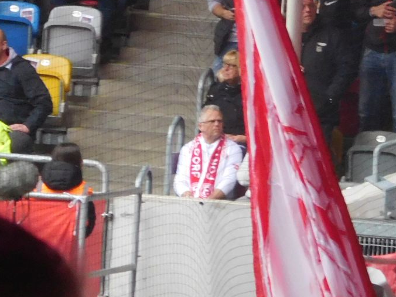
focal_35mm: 947
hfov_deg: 2.1
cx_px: 552
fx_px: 10833
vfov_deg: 1.6
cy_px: -66
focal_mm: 57.1
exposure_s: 1/125
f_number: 5.9
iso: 400
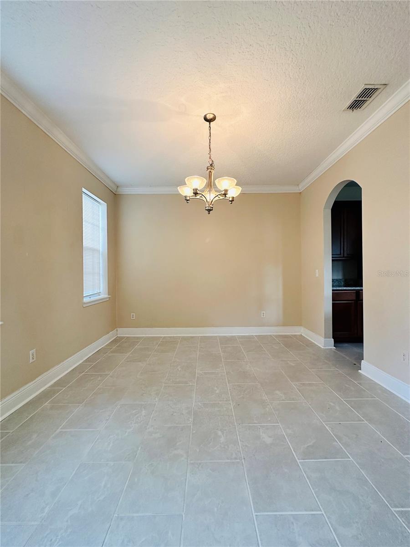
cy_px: 274
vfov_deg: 102.1
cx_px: 205
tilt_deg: +0.5
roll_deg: +0.5
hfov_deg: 85.7
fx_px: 221
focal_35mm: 14
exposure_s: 1/60
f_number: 2.2
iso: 160
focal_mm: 2.22
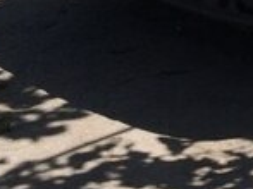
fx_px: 949
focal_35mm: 130
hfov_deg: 13.8
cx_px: 435
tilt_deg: -8.7
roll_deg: -1.8
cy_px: -142
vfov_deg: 10.7
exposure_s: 1/2283
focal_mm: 4.15
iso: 32
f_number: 2.2
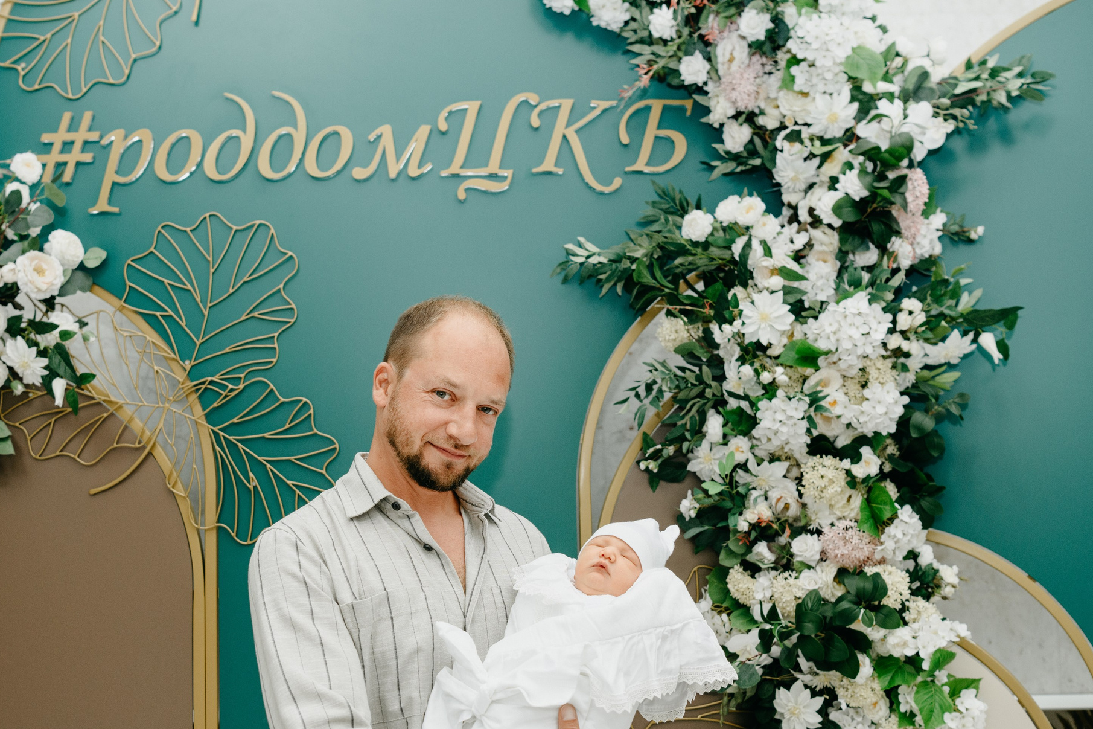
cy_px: 462
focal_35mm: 41
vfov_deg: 32.4
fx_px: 1245
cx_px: 459
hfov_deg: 47.2
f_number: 4
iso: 400
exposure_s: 1/160
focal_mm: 29
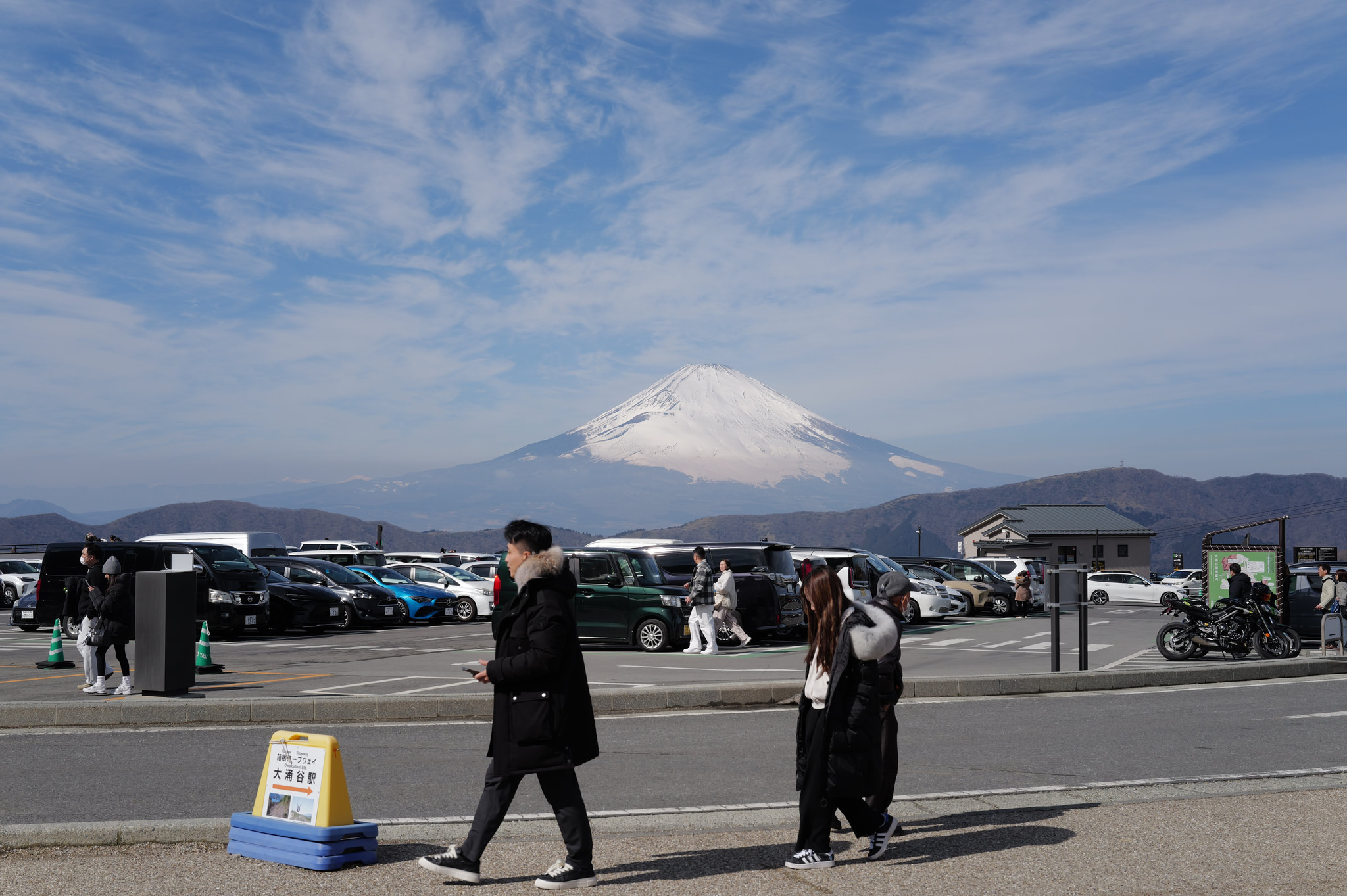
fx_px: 1608
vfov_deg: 31.2
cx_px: 674
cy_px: 448
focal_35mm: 43
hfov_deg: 45.5
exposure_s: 1/400
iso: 100
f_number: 8
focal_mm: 43
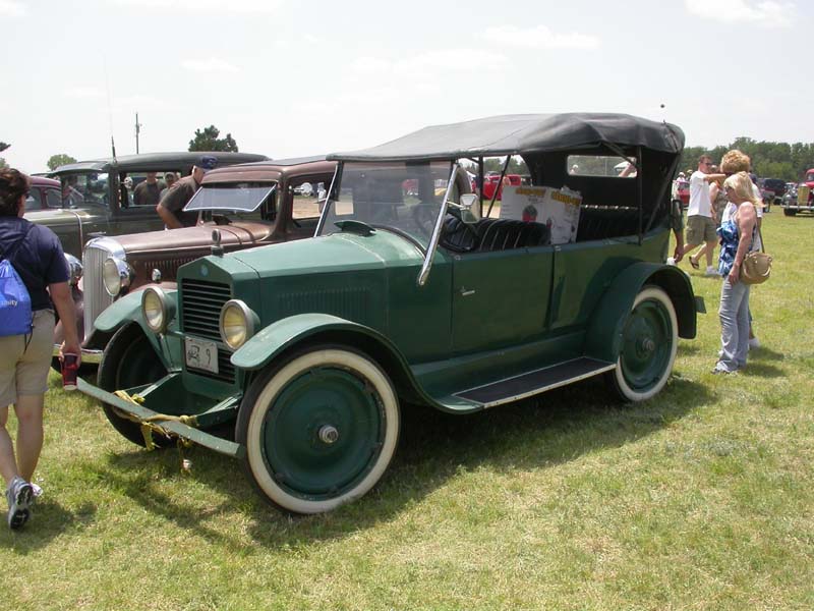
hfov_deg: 49.0
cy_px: 306
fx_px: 894
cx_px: 407
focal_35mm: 38
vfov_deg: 37.7
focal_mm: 7.85
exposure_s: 1/274
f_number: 6.7
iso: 100
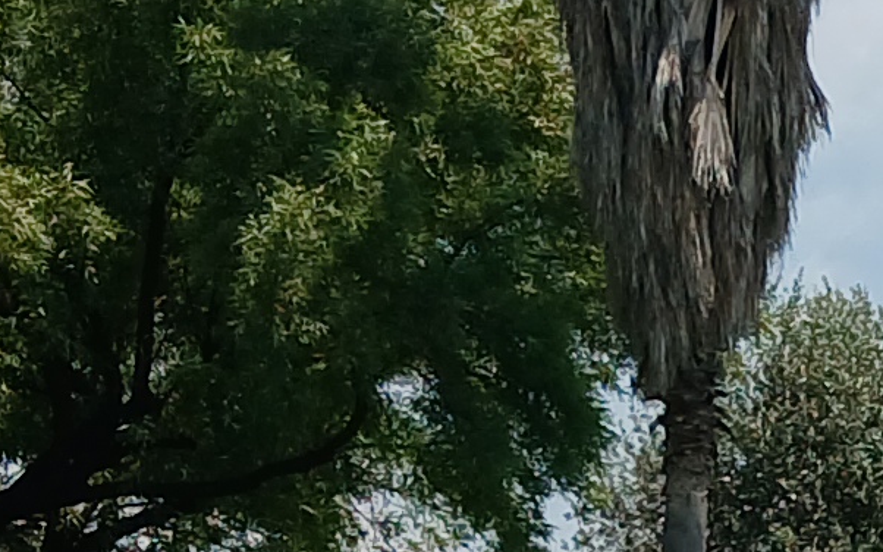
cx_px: 2103
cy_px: 922
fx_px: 4668
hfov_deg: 9.6
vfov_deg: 6.6
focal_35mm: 194
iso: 20
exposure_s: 1/646
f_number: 1.8
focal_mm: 4
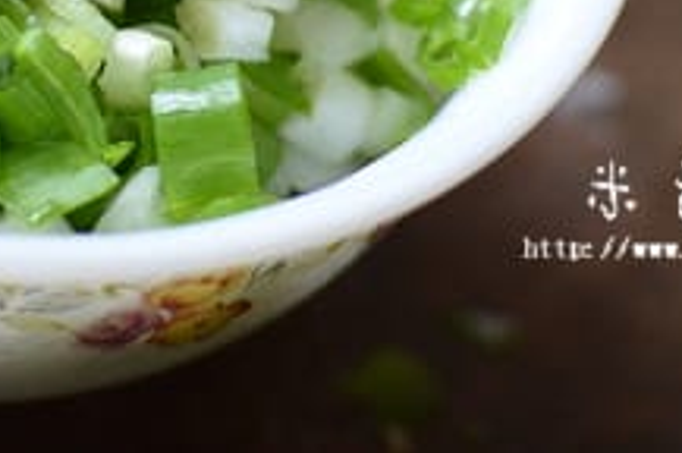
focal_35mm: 153
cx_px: 118
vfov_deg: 8.7
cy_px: -204
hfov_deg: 13.3
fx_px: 2903
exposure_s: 1/320
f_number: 3.2
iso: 1250
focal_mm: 35
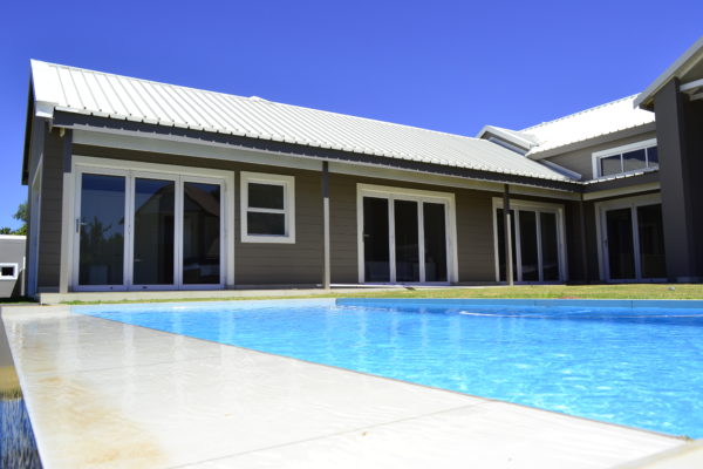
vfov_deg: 47.9
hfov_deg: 67.4
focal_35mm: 27
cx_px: 352
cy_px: 234
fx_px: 527
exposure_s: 1/400
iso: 200
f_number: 8
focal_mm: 18
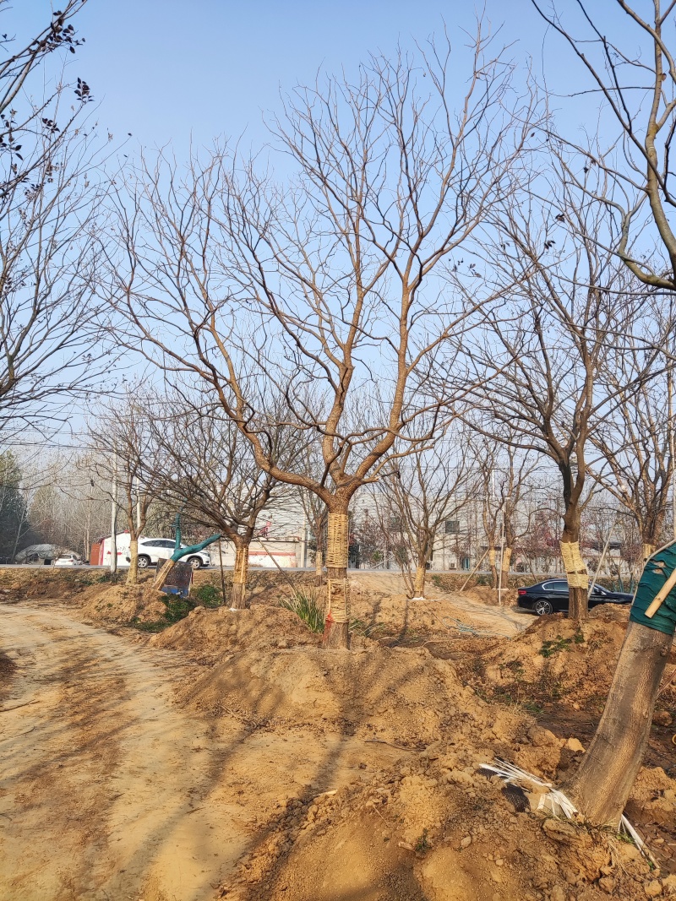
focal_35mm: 25
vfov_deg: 69.4
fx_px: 651
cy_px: 450
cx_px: 338
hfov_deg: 54.9
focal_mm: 4.71
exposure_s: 1/563
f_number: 1.79
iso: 50
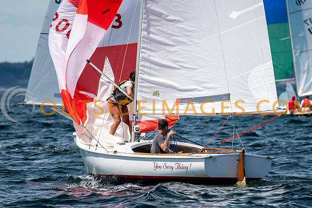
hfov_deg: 4.1
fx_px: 4393
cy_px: 114
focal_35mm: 507
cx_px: 141
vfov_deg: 2.7
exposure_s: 1/4000
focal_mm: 300
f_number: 5
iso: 320
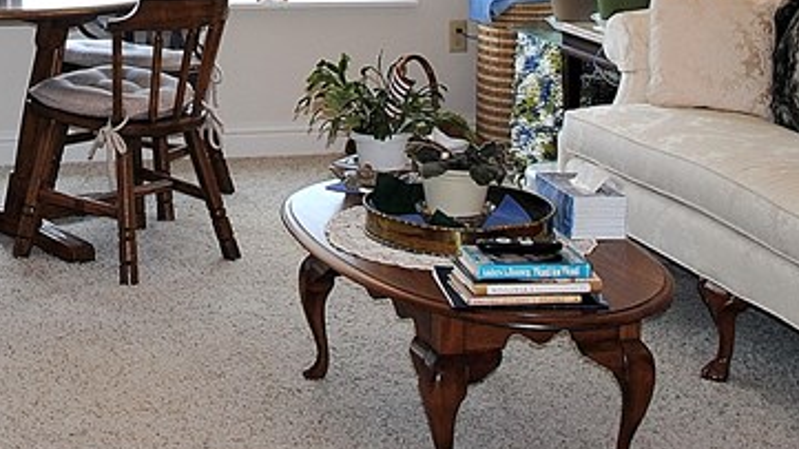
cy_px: -314
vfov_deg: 13.1
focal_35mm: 85
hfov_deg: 24.2
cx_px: 56
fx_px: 1801
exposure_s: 1/60
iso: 100
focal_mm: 18
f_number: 3.5
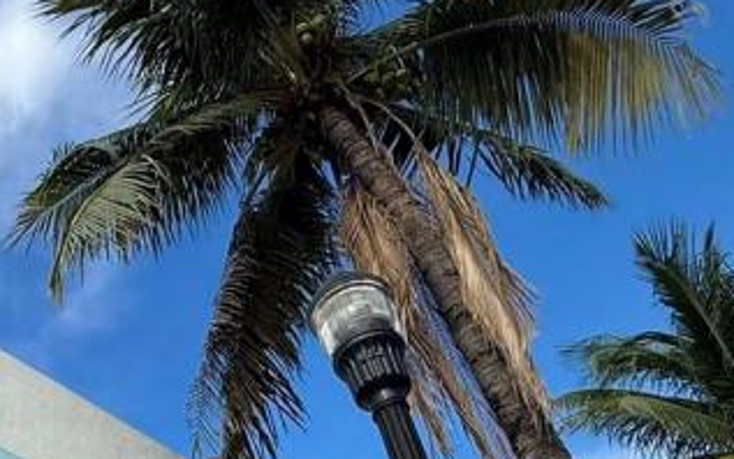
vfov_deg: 25.7
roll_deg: +4.4
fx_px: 900
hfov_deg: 39.1
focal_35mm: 45
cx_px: -2
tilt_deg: +34.1
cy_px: 547
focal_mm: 2.22
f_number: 2.2
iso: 50
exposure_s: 1/985
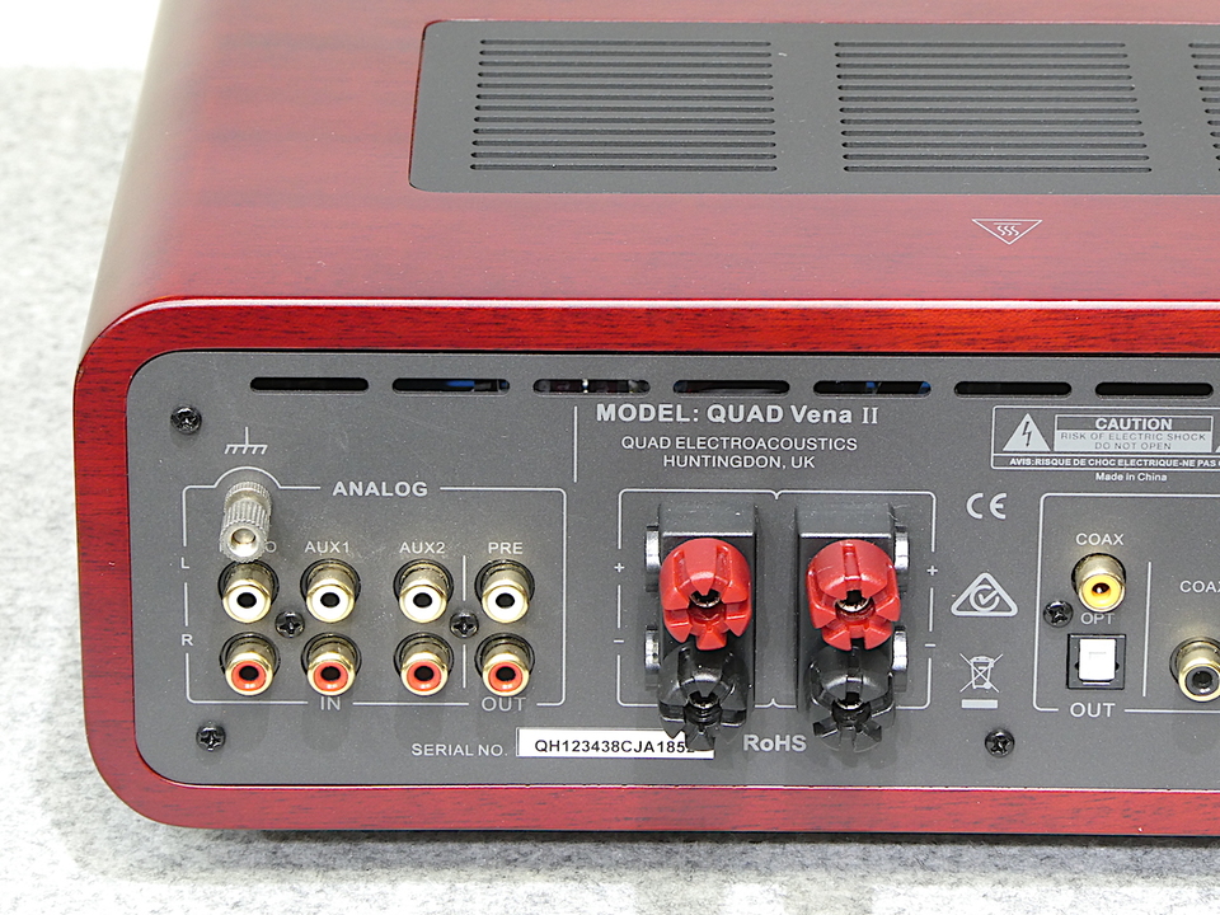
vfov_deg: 9.3
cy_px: 458
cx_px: 610
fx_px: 5639
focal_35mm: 160
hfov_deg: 12.3
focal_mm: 28.7
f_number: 5.5
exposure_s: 1/2
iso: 200
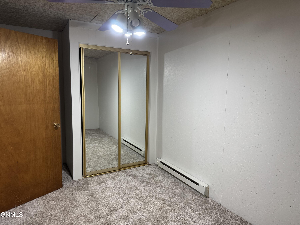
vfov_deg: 56.8
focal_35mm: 24
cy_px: 112
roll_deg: -0.7
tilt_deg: -7.0
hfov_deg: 71.6
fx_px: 208
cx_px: 150
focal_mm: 6.76
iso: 200
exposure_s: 1/120
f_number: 1.78
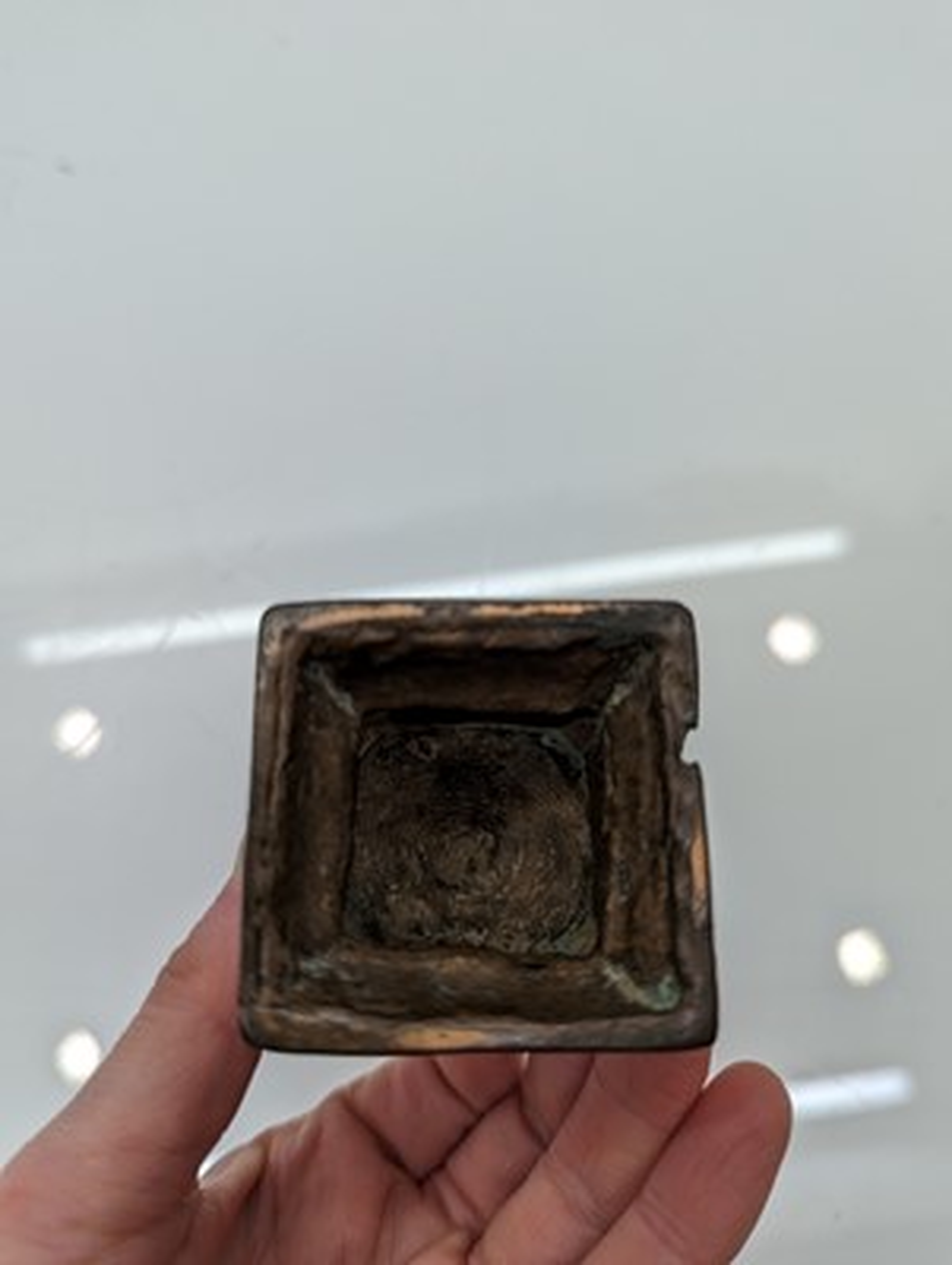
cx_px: 476
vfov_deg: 71.5
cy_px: 632
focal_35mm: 24
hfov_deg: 56.9
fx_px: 878
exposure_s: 1/77.5
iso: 37
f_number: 1.85
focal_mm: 6.81
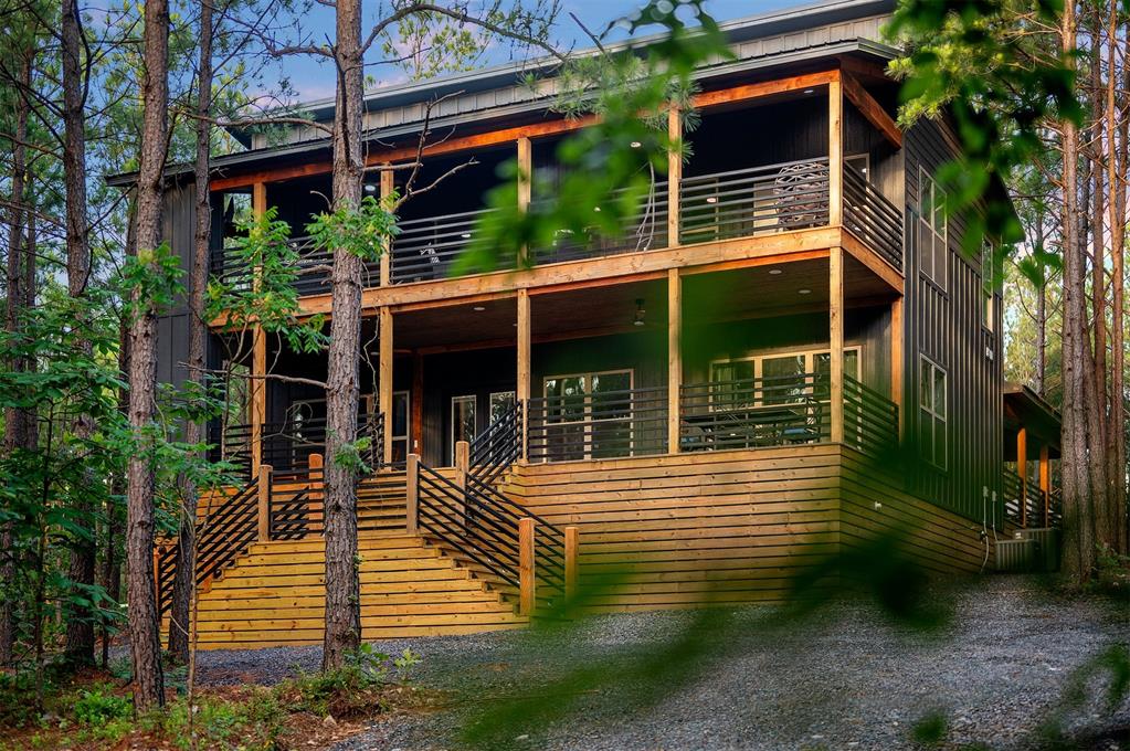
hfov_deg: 39.6
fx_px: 1568
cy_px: 376
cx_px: 565
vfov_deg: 26.9
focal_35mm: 50
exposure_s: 1/320
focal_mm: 50
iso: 400
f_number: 1.8
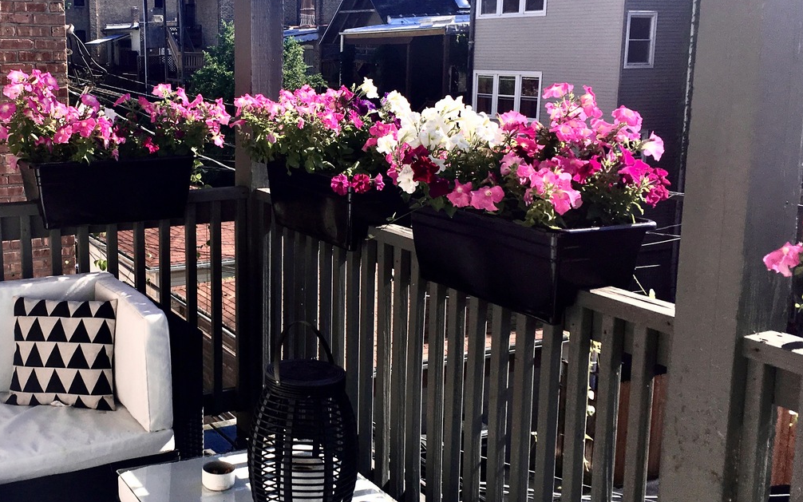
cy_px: 229
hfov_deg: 44.3
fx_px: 963
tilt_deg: -11.2
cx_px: 240
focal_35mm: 44
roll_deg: +0.6
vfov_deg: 29.2
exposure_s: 1/1148
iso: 25
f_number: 2.2
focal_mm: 4.15
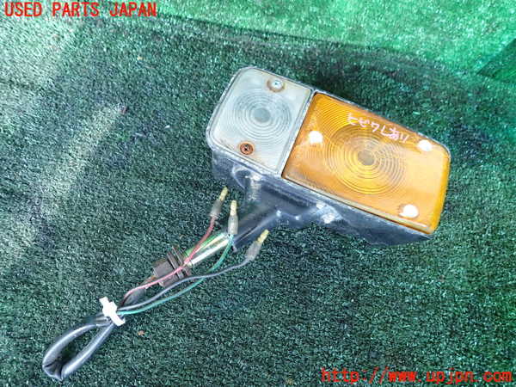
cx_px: 258
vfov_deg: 54.9
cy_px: 194
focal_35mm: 25
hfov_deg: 69.4
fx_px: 373
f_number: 2
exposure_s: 1/60
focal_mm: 4.5
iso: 200
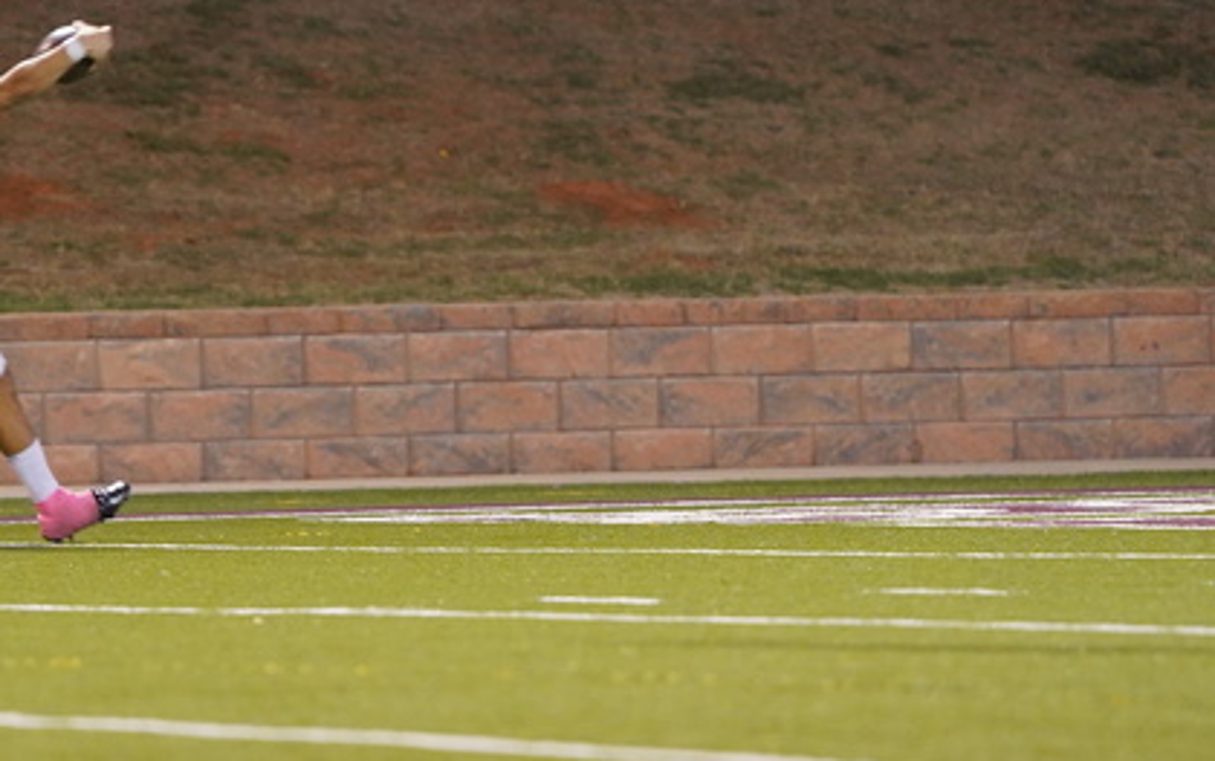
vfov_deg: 2.6
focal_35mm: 497
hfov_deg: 4.2
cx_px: 278
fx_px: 16466
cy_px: 320
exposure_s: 1/250
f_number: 2.8
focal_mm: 200
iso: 3200
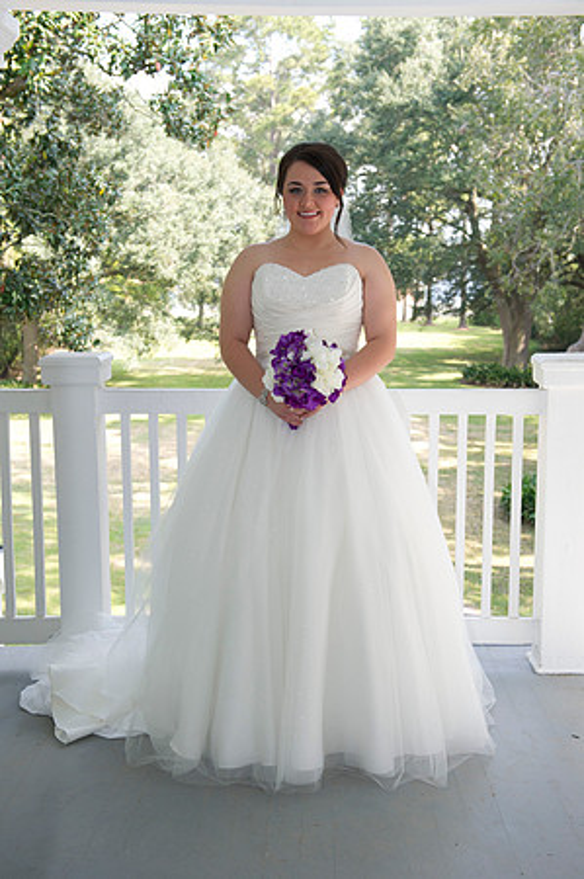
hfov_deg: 29.8
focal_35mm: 45
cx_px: 292
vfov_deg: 43.6
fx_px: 1097
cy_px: 440
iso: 320
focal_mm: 45
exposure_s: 1/125
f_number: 5.6
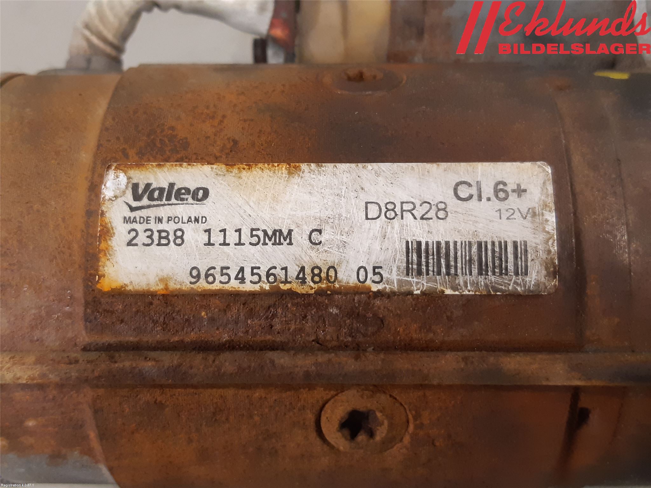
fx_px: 489
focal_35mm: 26
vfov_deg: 53.1
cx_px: 326
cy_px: 244
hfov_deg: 67.3
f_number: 1.7
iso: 160
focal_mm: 3.93
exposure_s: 1/50
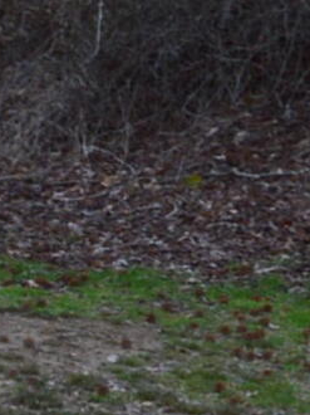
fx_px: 2822
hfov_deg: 5.7
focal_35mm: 236
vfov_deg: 8.3
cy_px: -135
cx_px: 1028
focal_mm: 18
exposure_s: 1/160
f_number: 9
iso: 400
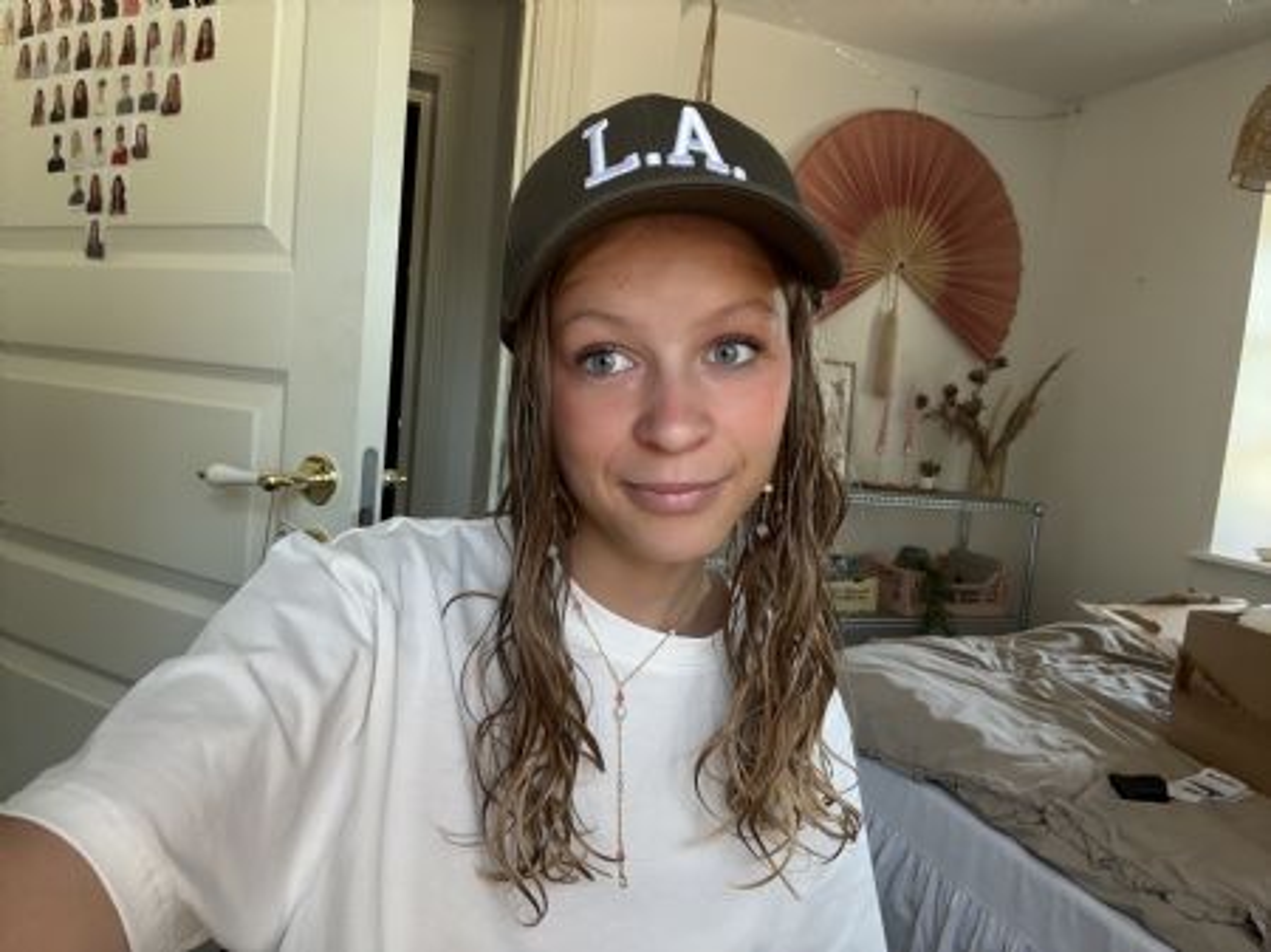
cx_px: 636
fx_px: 844
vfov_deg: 58.8
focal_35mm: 23
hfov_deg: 74.0
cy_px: 476
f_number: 1.9
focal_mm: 2.69
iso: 100
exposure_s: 1/60
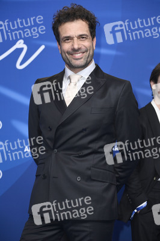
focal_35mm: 105
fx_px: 701
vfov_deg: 19.5
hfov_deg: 13.0
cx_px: 80
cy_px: 120
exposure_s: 1/250
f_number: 5.6
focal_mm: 105
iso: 1250
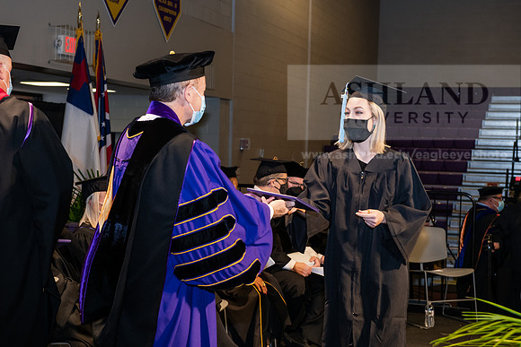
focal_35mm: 62
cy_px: 174
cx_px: 260
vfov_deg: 21.9
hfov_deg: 32.4
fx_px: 897
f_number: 6.3
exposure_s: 1/200
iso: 1600
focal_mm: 62
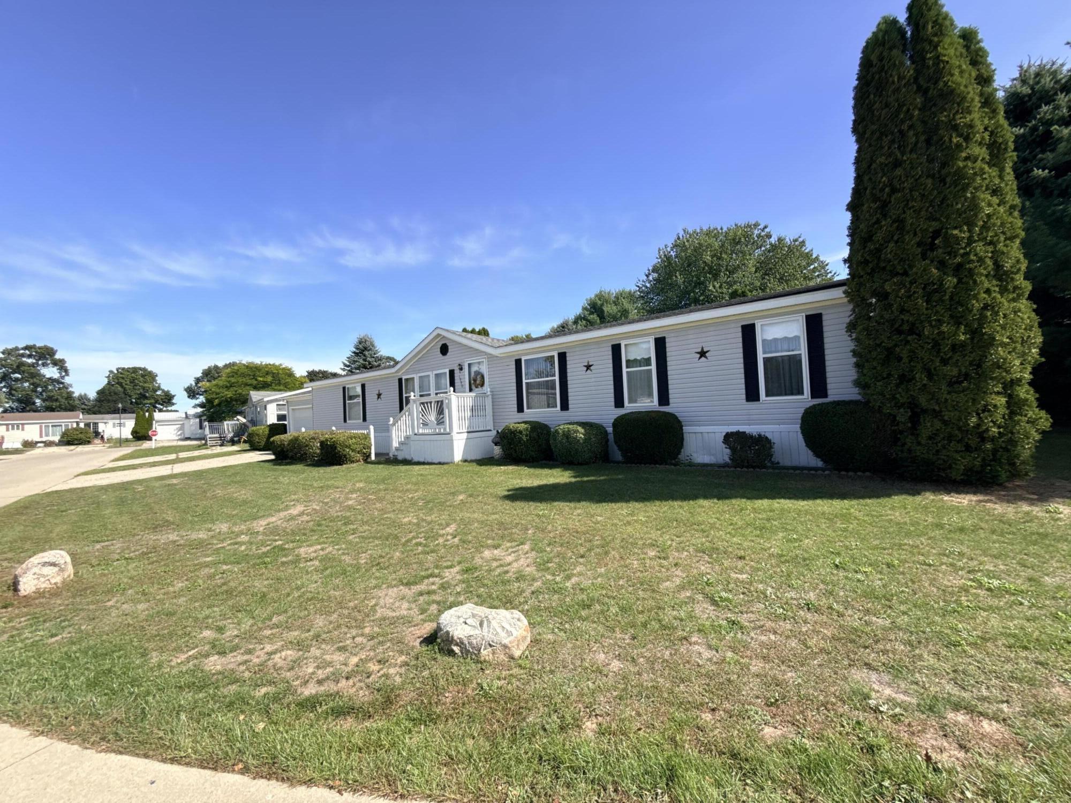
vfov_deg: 85.7
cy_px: 402
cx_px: 536
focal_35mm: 14
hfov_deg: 102.1
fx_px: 433
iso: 50
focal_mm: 2.22
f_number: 2.2
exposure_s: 1/1339
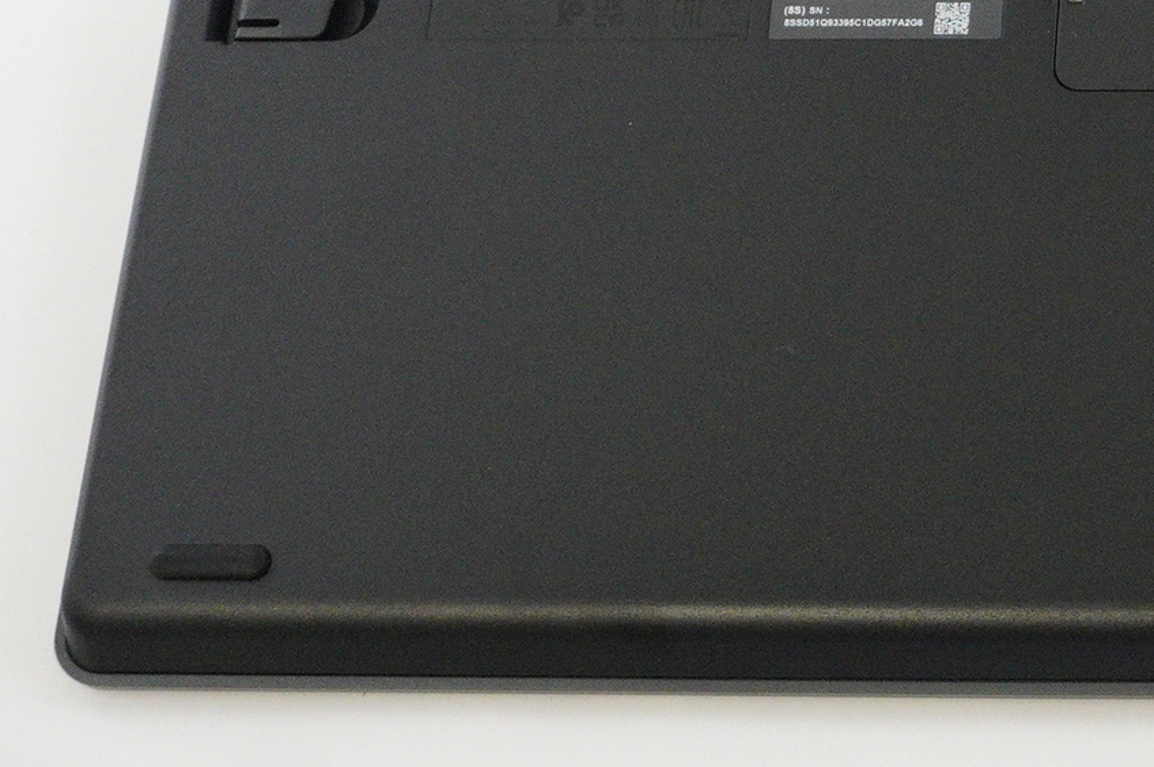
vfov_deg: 12.8
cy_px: 101
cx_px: 1458
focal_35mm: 106
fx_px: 3394
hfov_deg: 18.1
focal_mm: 24
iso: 3200
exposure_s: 1/200
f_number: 5.6
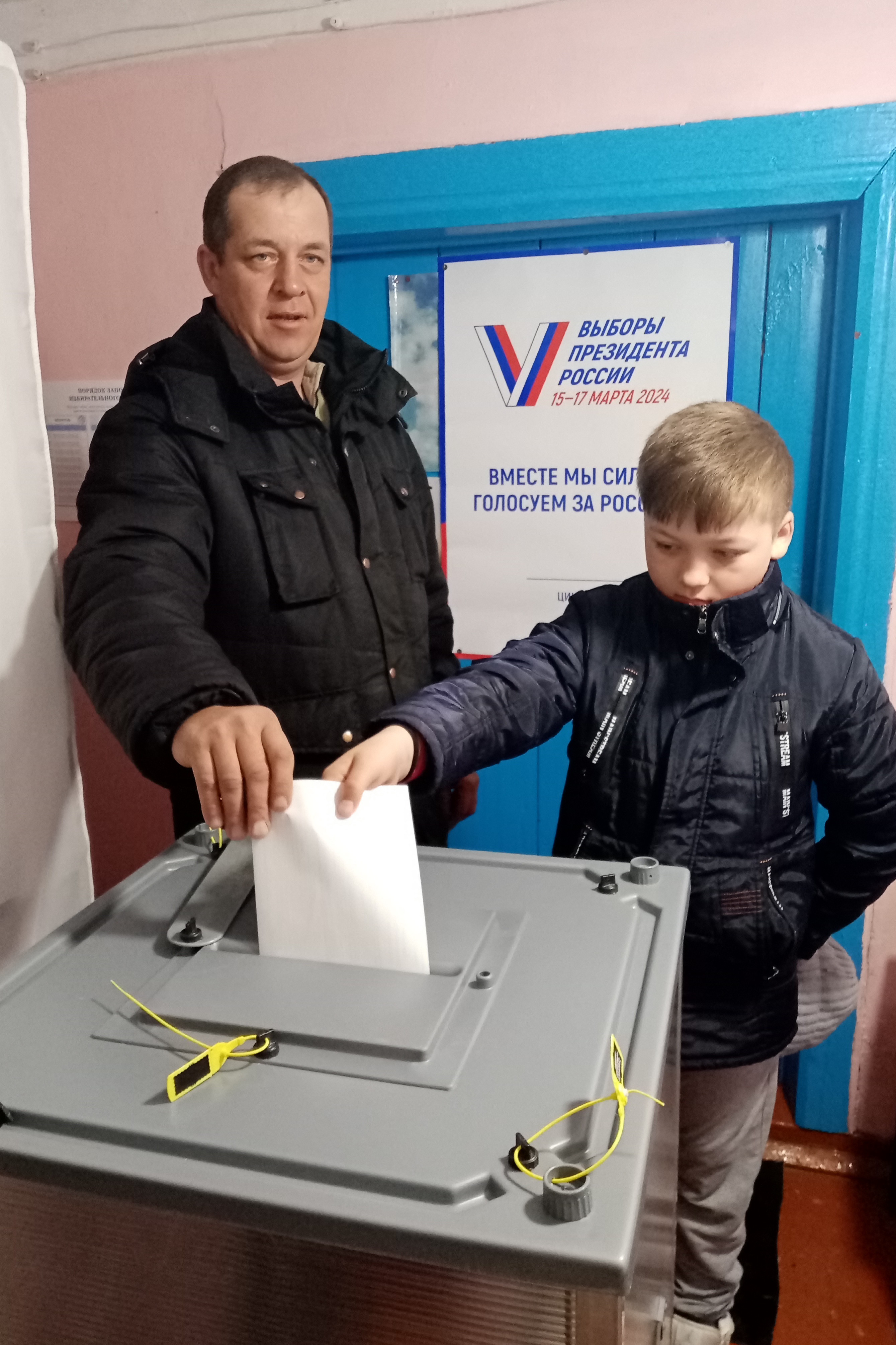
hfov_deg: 46.3
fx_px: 1045
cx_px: 393
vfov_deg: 65.5
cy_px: 695
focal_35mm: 28
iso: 373
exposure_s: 1/30
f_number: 1.8
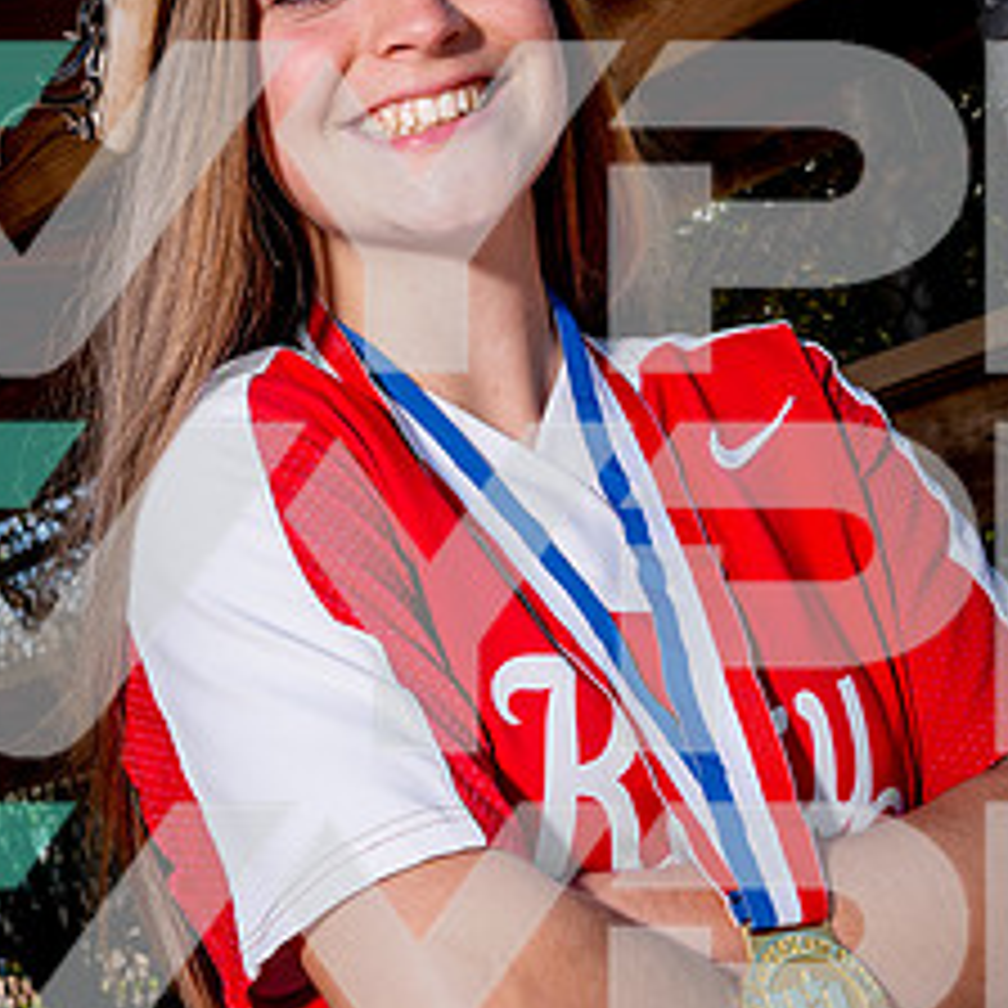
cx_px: 345
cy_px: 578
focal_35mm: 104
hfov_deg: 16.7
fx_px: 3426
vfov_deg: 16.7
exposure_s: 1/125
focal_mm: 39
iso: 200
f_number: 13
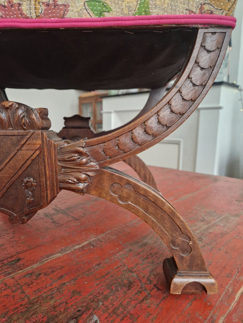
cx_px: 122
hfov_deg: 58.9
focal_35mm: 23
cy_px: 162
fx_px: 215
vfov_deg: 73.9
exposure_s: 1/100
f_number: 1.8
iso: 500
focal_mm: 5.4
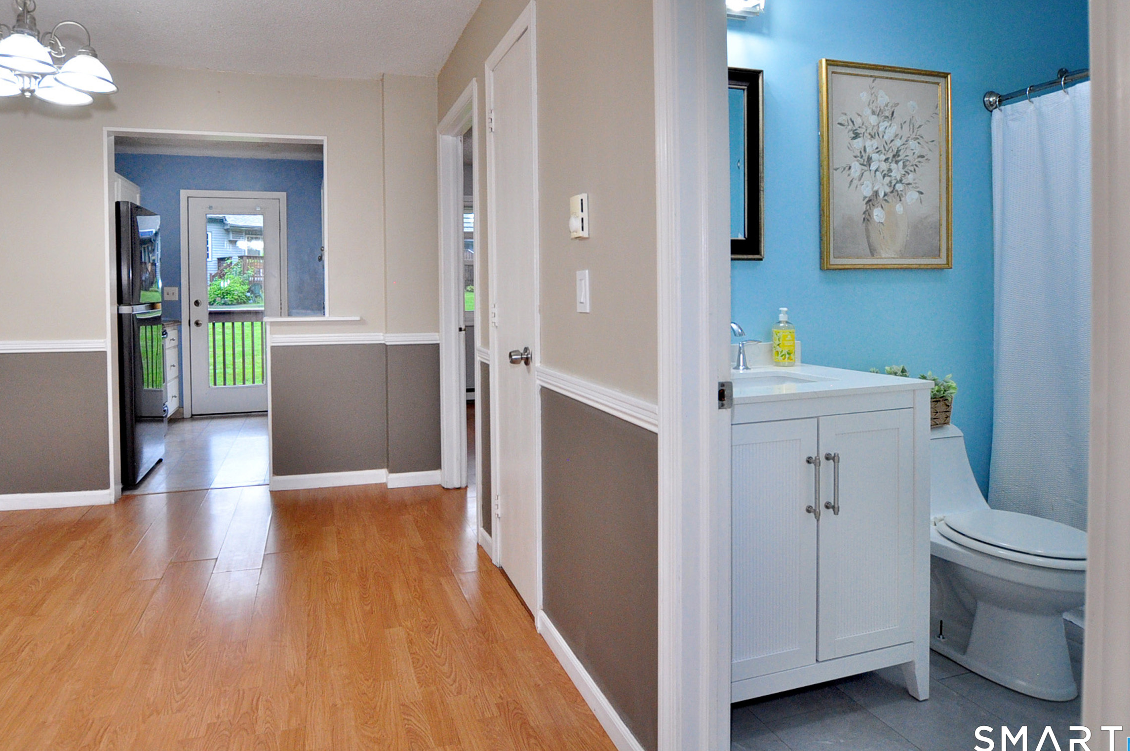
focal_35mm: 19
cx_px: 472
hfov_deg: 86.2
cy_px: 289
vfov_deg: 63.7
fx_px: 596
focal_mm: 10
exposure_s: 1/160
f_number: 4.5
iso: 1000
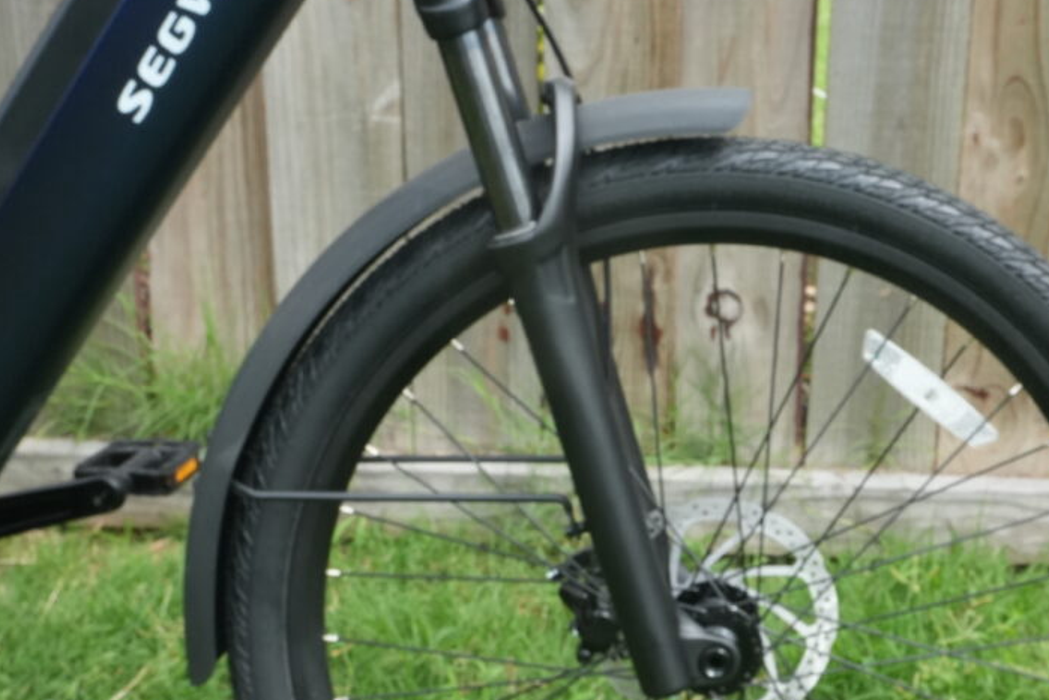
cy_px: 578
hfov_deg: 29.9
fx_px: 1952
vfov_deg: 20.1
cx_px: 699
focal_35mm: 67
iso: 1000
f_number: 16
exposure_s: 1/80
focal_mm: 26
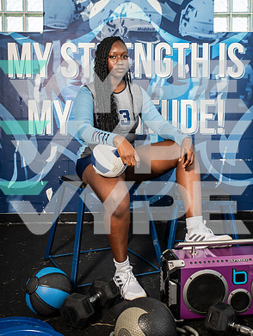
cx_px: 125
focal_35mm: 42
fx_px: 409
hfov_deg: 34.4
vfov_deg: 44.7
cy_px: 148
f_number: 7.1
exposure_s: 1/250
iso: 250
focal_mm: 38
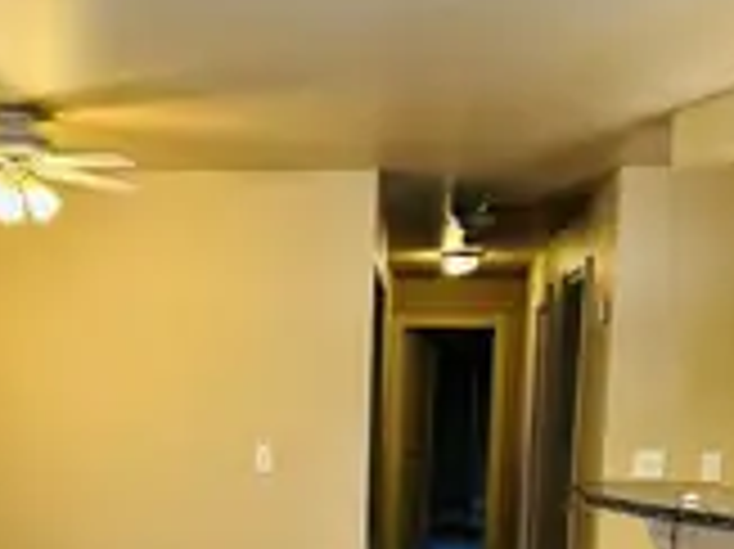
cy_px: 580
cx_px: 261
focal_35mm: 59
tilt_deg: -8.2
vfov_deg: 23.5
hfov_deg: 32.5
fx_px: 1250
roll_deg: -0.9
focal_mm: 6.86
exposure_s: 1/60
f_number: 1.78
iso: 125
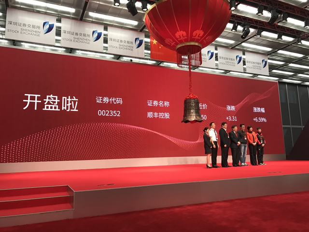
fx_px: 250
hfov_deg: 63.4
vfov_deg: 49.8
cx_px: 154
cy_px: 116
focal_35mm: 28
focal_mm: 3.99
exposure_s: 1/33
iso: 32
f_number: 1.8
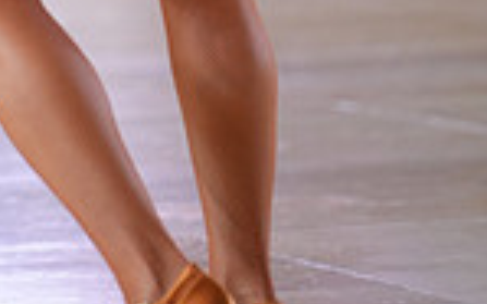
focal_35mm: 533
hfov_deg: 3.9
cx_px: -83
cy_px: -396
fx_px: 7071
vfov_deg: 2.4
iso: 1000
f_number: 2
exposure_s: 1/500
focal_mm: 134
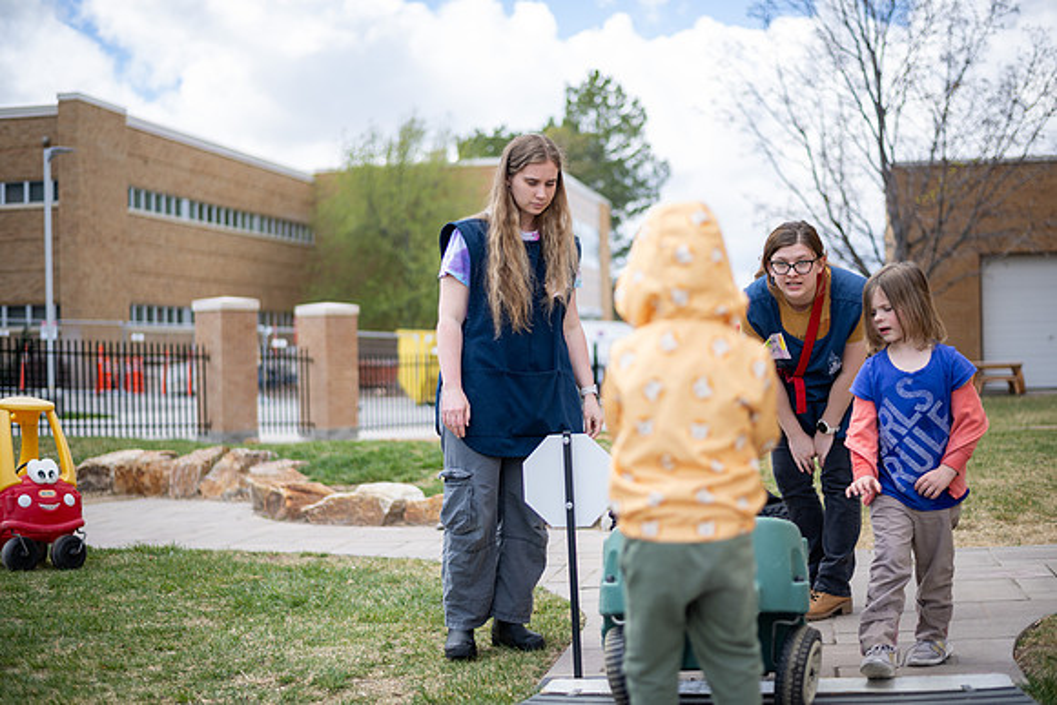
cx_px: 528
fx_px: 1468
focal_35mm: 50
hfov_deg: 39.6
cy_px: 352
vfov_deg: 27.0
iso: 100
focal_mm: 50
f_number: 2
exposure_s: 1/1600
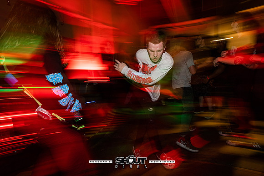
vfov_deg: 71.7
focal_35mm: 17
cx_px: 155
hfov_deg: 93.8
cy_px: 79
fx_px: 121
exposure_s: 1/13
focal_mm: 14
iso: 800
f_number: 2.8
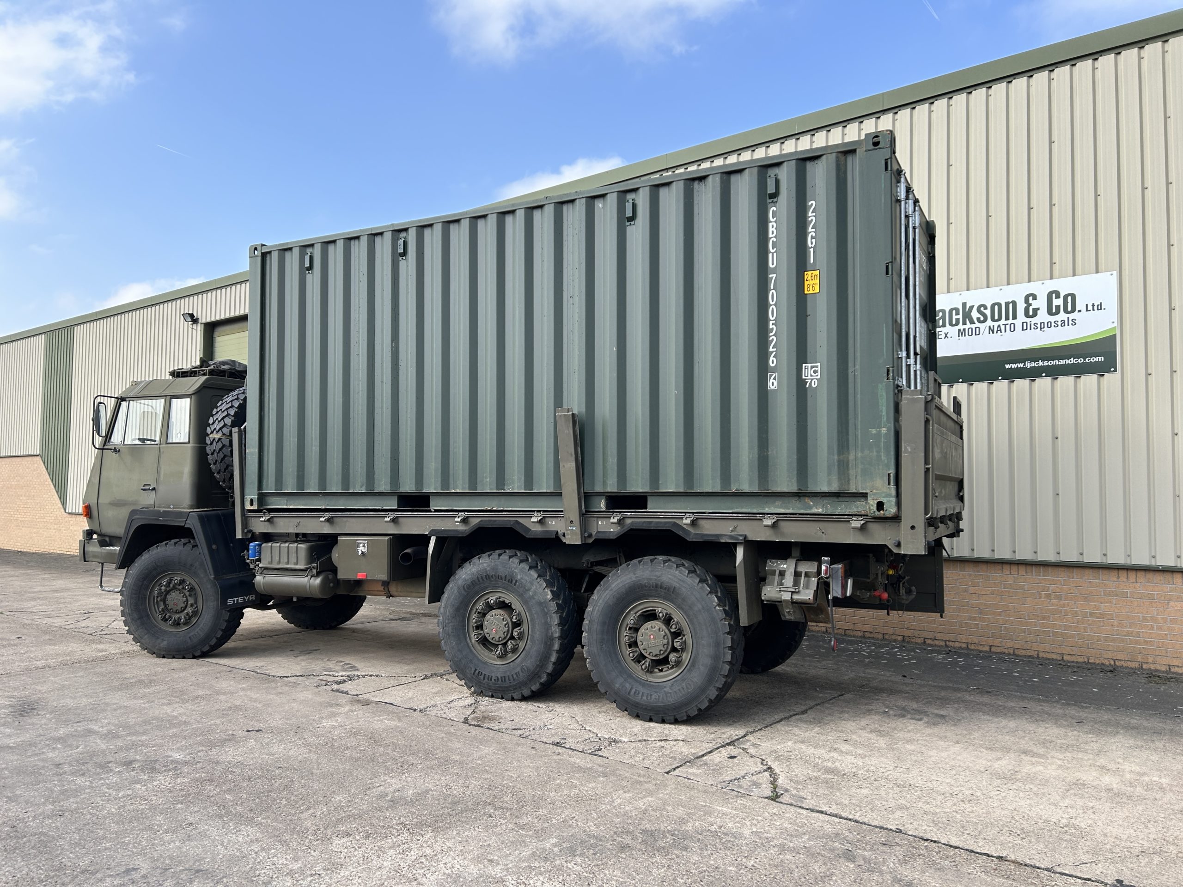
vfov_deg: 53.1
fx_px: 889
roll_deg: -3.1
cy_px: 444
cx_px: 592
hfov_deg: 67.3
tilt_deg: +3.2
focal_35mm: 26
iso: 50
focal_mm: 5.7
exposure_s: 1/1972
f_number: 1.5
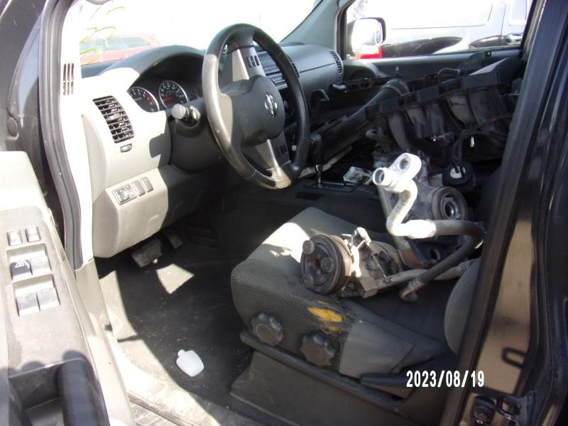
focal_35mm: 24
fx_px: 394
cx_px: 284
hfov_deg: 71.6
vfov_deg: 56.8
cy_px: 213
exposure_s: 1/125
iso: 80
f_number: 3.3
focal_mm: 4.3
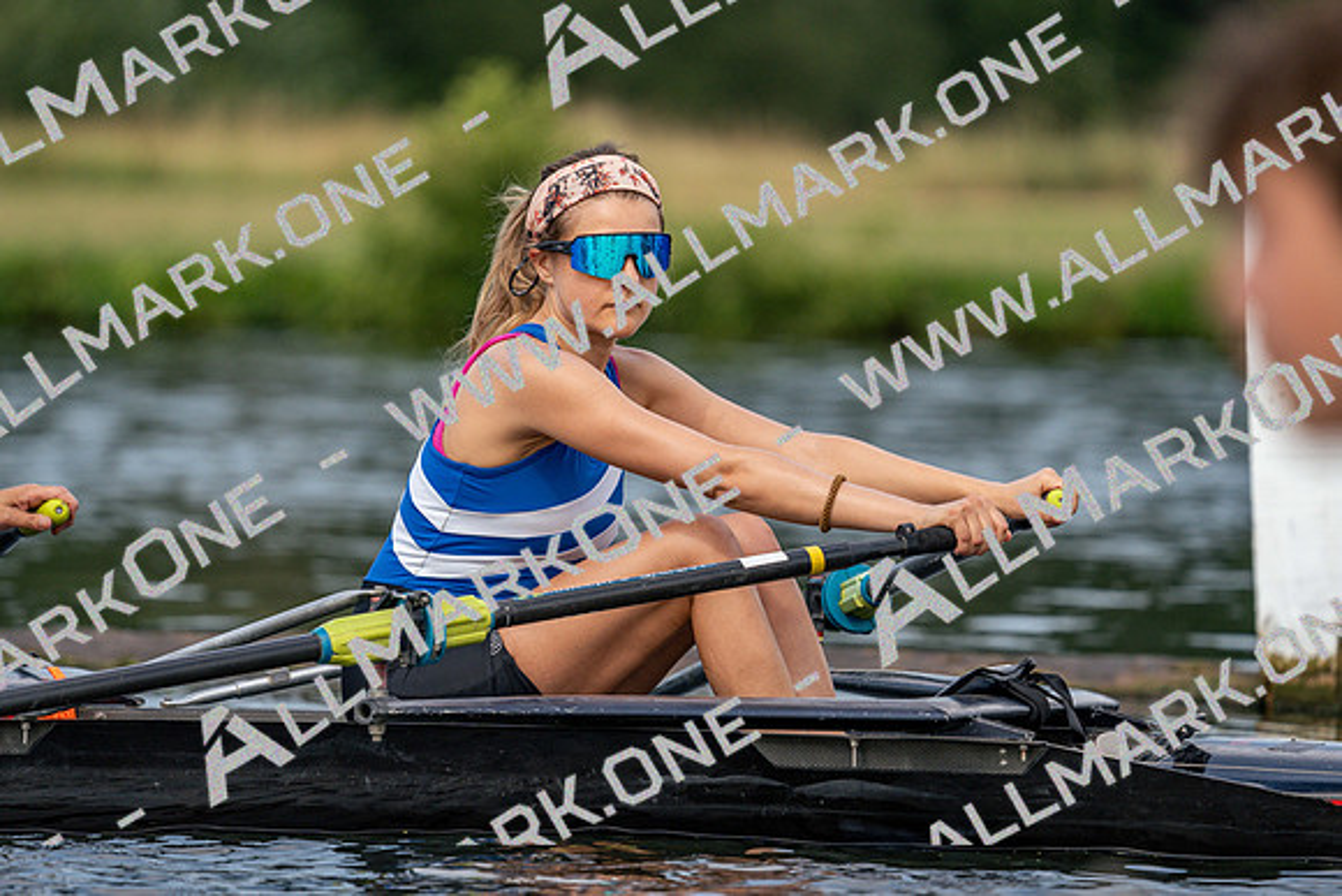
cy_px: 448
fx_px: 15175
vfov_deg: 3.4
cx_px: 671
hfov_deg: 5.1
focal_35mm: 407
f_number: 6.3
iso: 500
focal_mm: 407
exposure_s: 1/1600
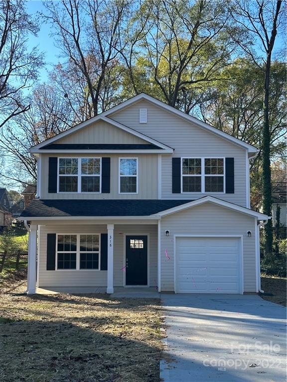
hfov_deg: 30.3
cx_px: 144
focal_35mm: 48
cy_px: 191
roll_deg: +0.5
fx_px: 531
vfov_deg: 39.7
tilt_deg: +3.8
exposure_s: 1/1305
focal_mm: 6.86
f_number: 1.78
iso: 64
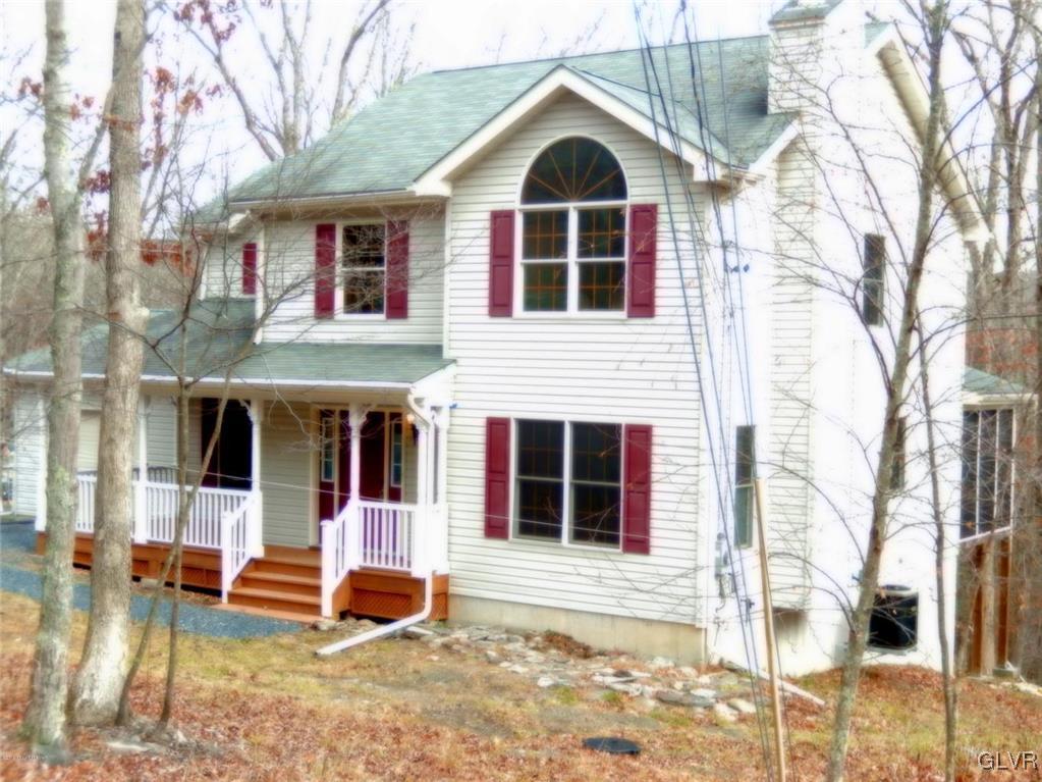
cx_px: 521
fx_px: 1535
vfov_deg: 28.6
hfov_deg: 37.5
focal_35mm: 51
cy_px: 391
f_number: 4.5
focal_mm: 9.2
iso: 125
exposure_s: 1/40
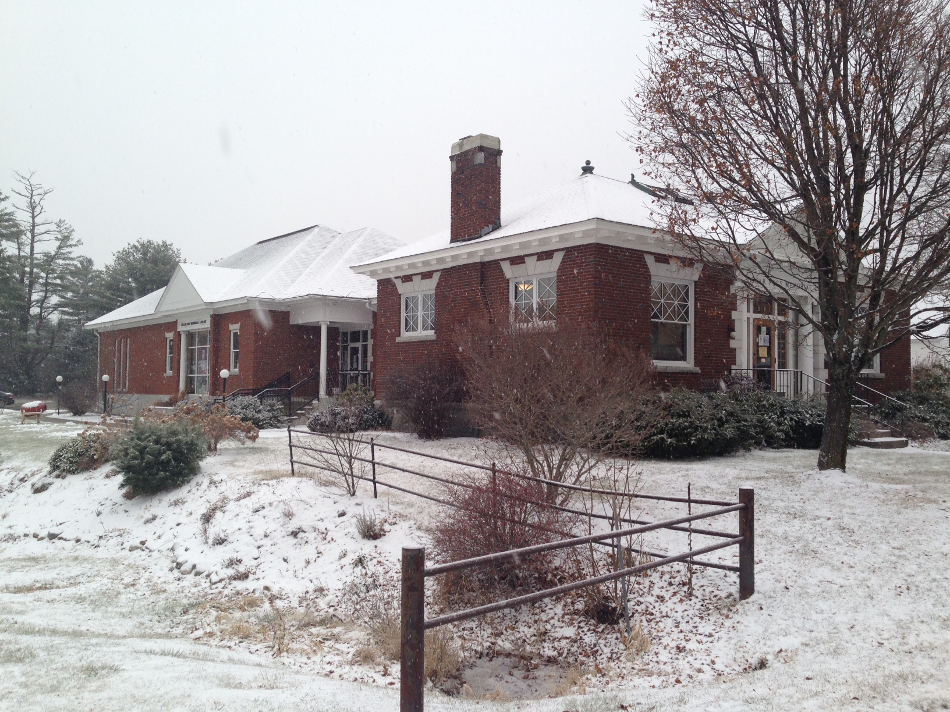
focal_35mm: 33
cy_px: 356
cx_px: 475
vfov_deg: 42.9
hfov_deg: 55.4
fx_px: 906
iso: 50
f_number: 2.4
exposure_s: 1/198
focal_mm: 4.12
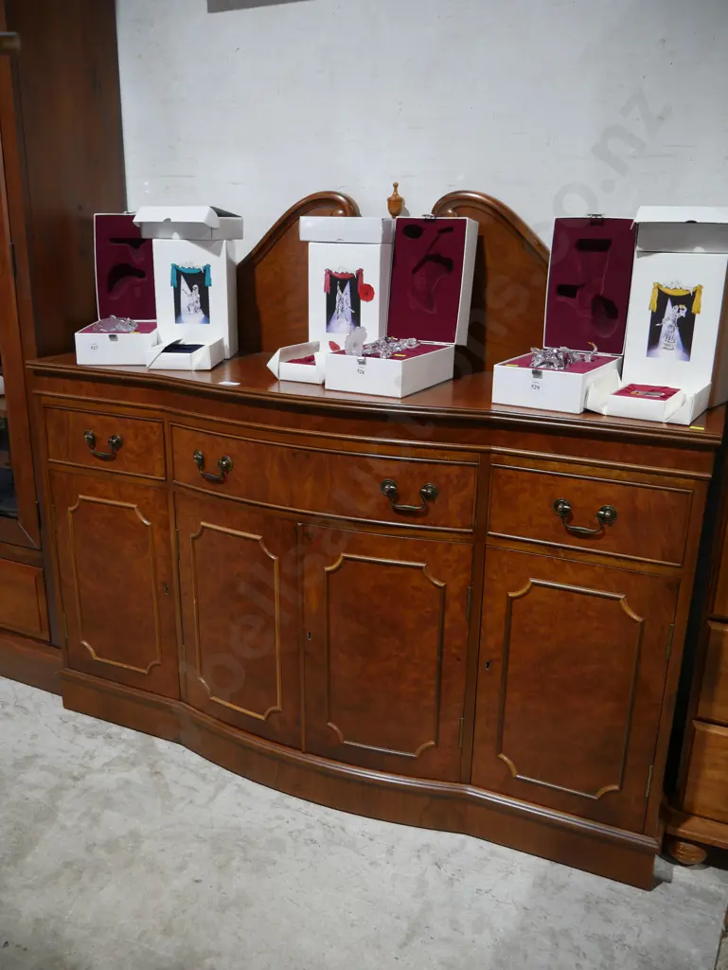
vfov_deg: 63.4
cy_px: 485
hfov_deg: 49.8
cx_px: 364
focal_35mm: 28
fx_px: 784
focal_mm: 14
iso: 250
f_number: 3.5
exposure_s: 1/60
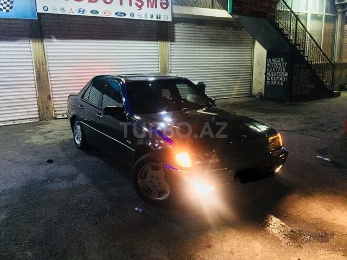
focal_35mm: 29
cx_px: 174
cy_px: 130
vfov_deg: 48.2
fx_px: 291
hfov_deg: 61.7
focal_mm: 4.15
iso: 500
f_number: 2.2
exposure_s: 1/17
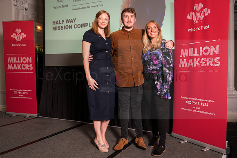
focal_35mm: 32
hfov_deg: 58.5
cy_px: 72
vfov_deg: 41.1
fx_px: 211
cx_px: 133
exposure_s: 1/80
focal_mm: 28
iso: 1000
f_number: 5.6
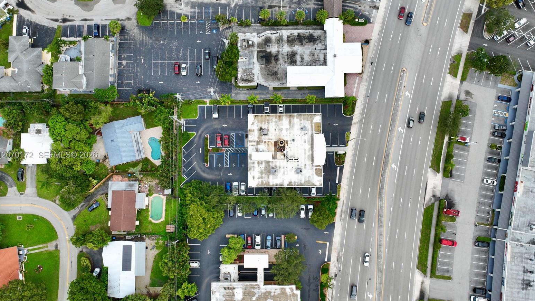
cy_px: 156
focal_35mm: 27
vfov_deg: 42.9
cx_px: 266
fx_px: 383
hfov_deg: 69.9
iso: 100
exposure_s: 1/500
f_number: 2.8
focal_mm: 12.29
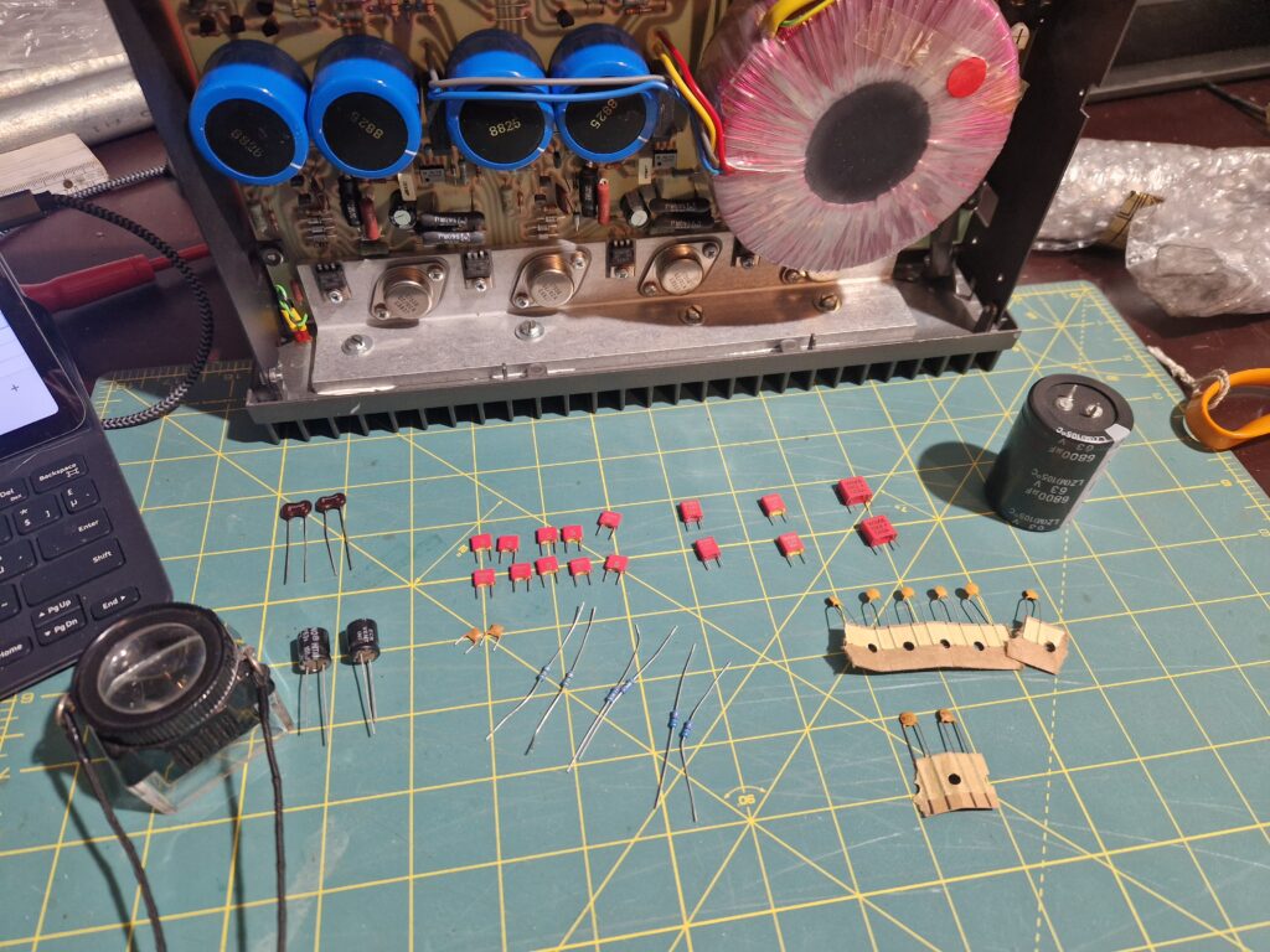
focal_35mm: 23
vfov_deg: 58.9
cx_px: 635
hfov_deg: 73.9
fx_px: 844
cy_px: 476
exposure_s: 1/100
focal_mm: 5.4
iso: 200
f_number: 1.8
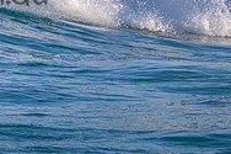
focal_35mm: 2474
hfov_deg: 0.8
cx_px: -82
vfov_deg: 0.6
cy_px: -24
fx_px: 15861
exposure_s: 1/2000
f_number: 11
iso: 1400
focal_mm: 800
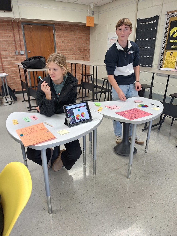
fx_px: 157
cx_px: 88
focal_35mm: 23
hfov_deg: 58.9
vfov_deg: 73.9
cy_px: 118
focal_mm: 5.54
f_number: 1.8
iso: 64
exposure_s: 1/60
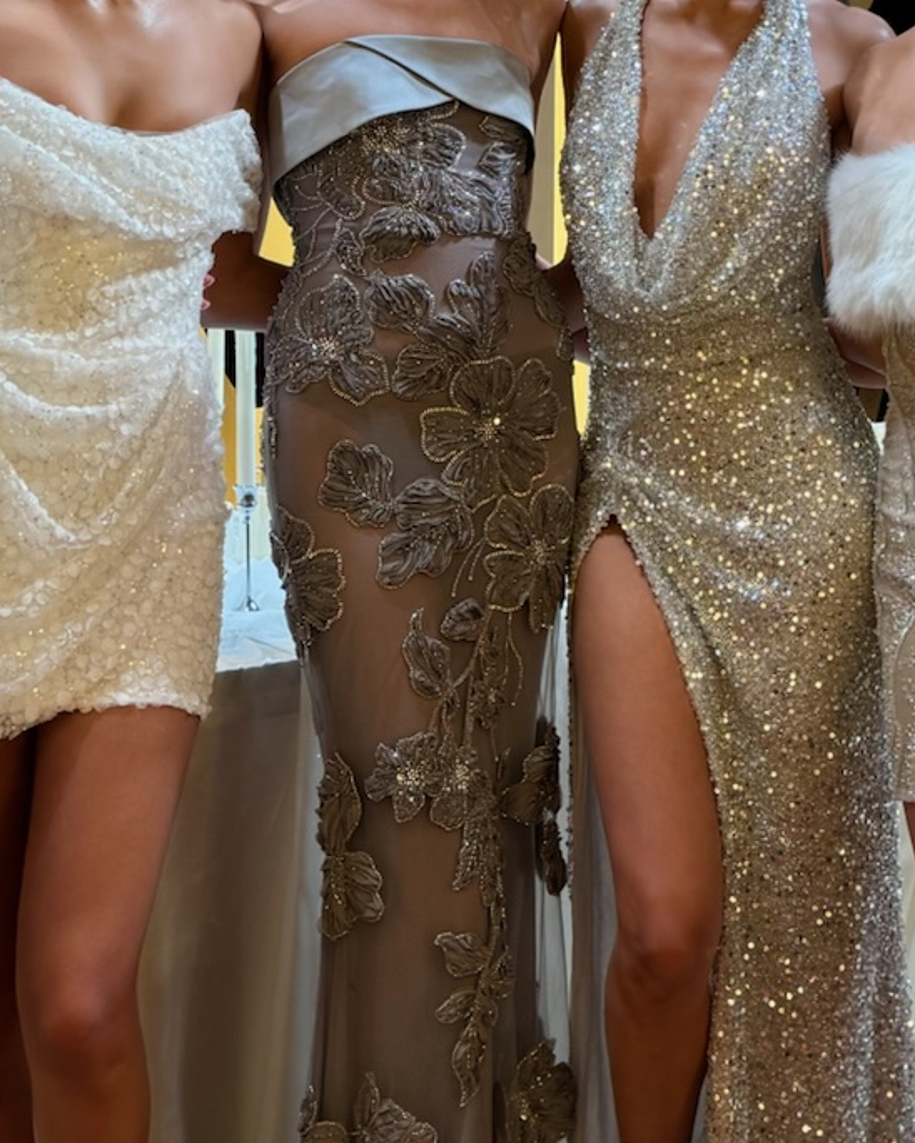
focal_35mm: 70
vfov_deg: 26.5
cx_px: 519
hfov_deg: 21.8
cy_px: 175
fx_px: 2370
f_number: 1.78
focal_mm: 6.76
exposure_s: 1/121
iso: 100
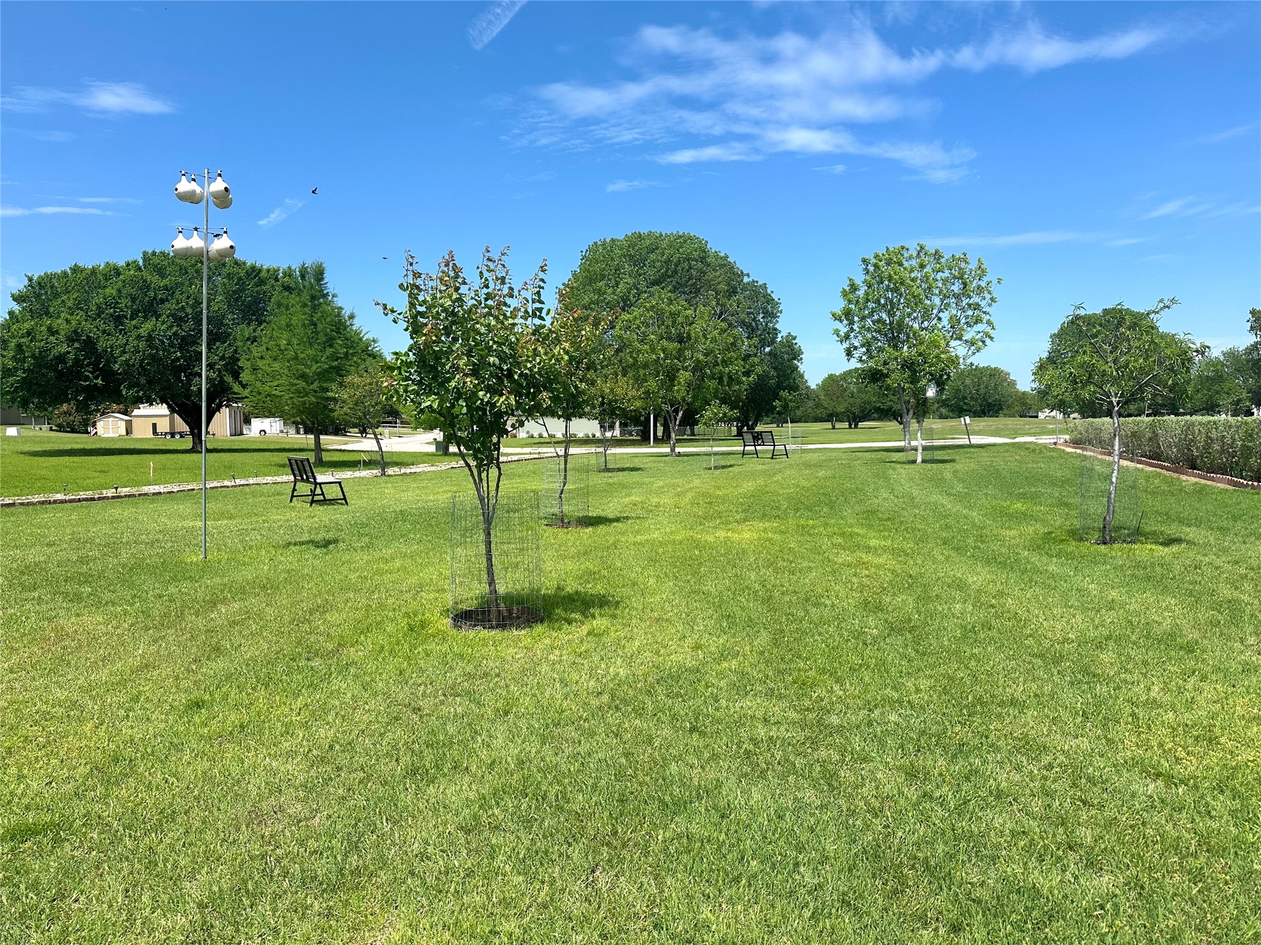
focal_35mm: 24
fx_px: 874
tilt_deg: -3.4
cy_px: 472
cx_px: 630
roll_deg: +1.4
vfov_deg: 56.8
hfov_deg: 71.6
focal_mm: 6.86
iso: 80
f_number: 1.78
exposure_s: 1/4545
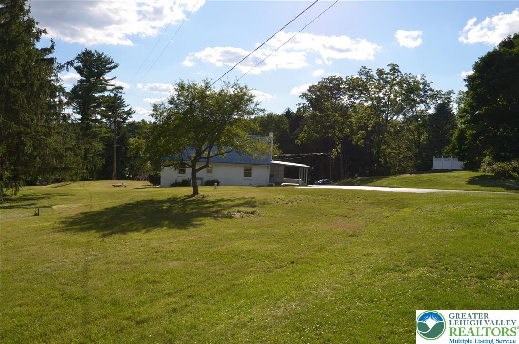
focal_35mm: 27
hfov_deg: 67.5
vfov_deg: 47.7
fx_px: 388
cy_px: 172
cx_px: 260
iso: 100
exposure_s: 1/250
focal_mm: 18
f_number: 9
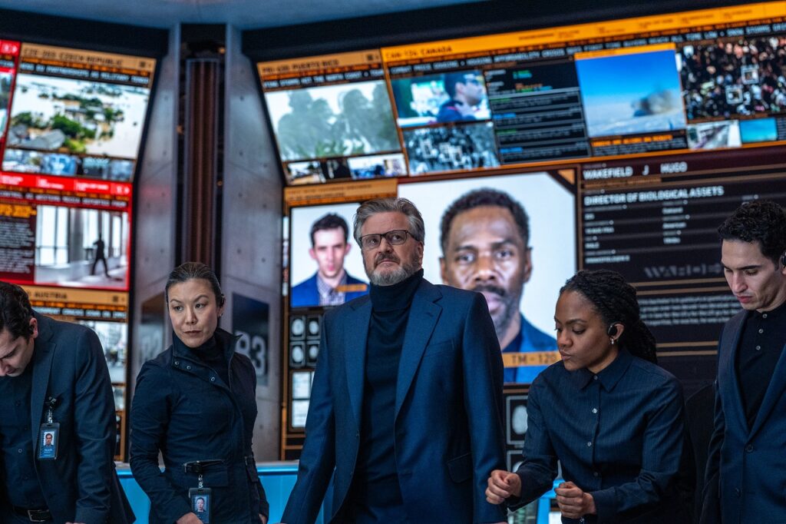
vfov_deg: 19.4
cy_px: 262
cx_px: 393
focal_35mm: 70
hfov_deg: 28.9
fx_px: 1528
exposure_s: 1/200
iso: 2500
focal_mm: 70
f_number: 4.5
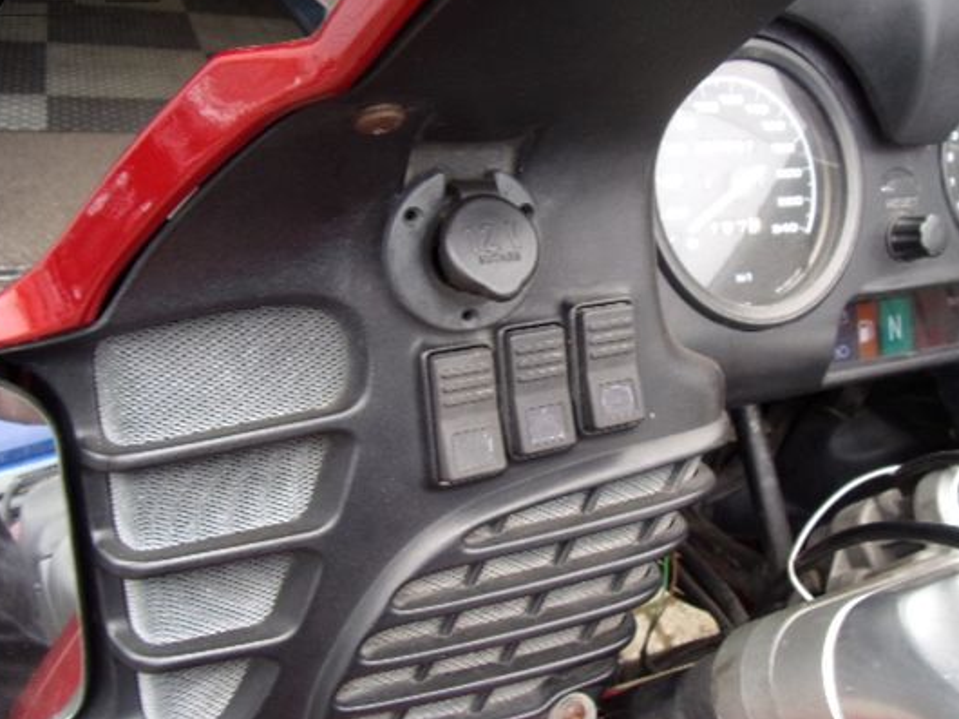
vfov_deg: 48.2
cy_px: 348
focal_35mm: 29
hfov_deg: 61.6
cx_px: 525
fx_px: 803
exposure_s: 1/50
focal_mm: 4.3
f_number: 3.3
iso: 80
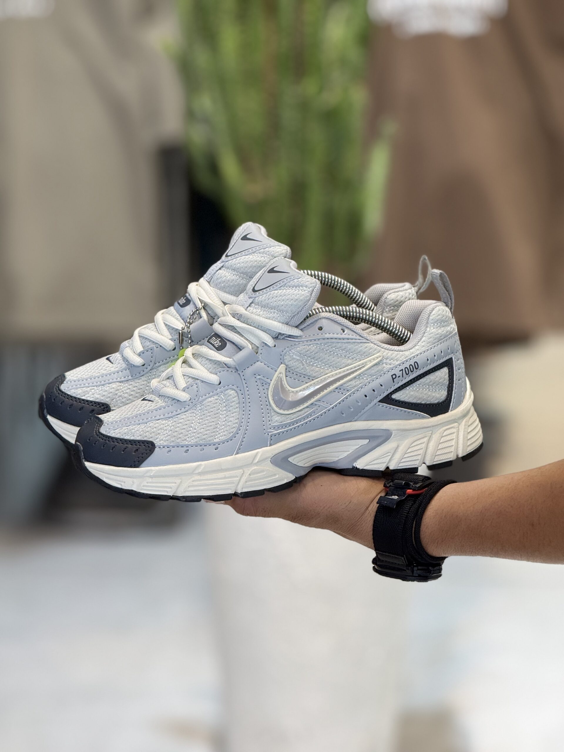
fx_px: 2607
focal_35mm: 120
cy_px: 376
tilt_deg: -16.2
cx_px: 282
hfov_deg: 12.3
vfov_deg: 16.4
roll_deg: -0.2
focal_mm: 15.66
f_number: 2.8
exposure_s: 1/100
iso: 125
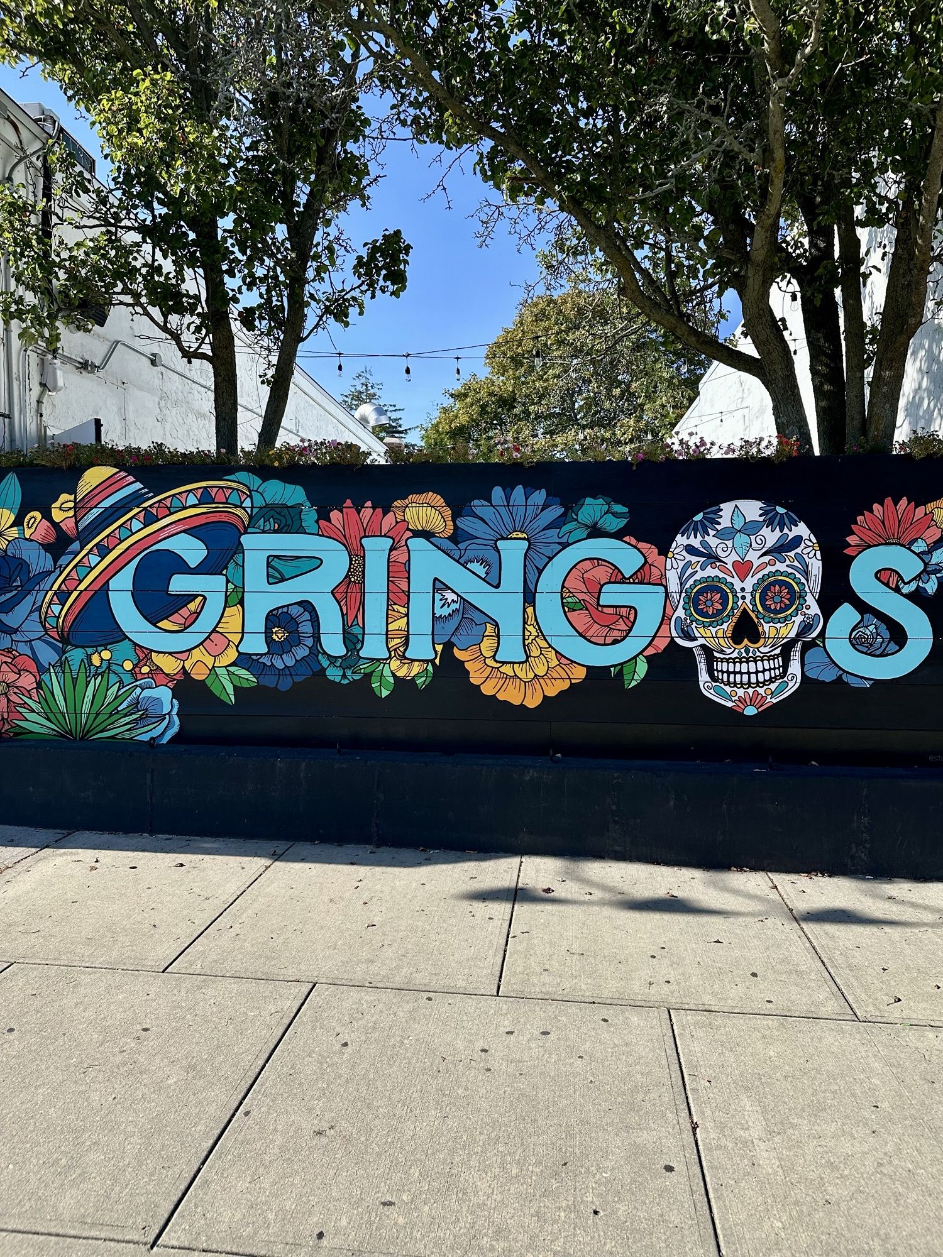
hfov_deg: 56.8
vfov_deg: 71.6
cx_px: 472
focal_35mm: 24
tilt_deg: -1.8
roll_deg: -0.4
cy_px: 628
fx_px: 872
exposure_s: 1/2591
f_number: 1.78
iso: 80
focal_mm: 6.86
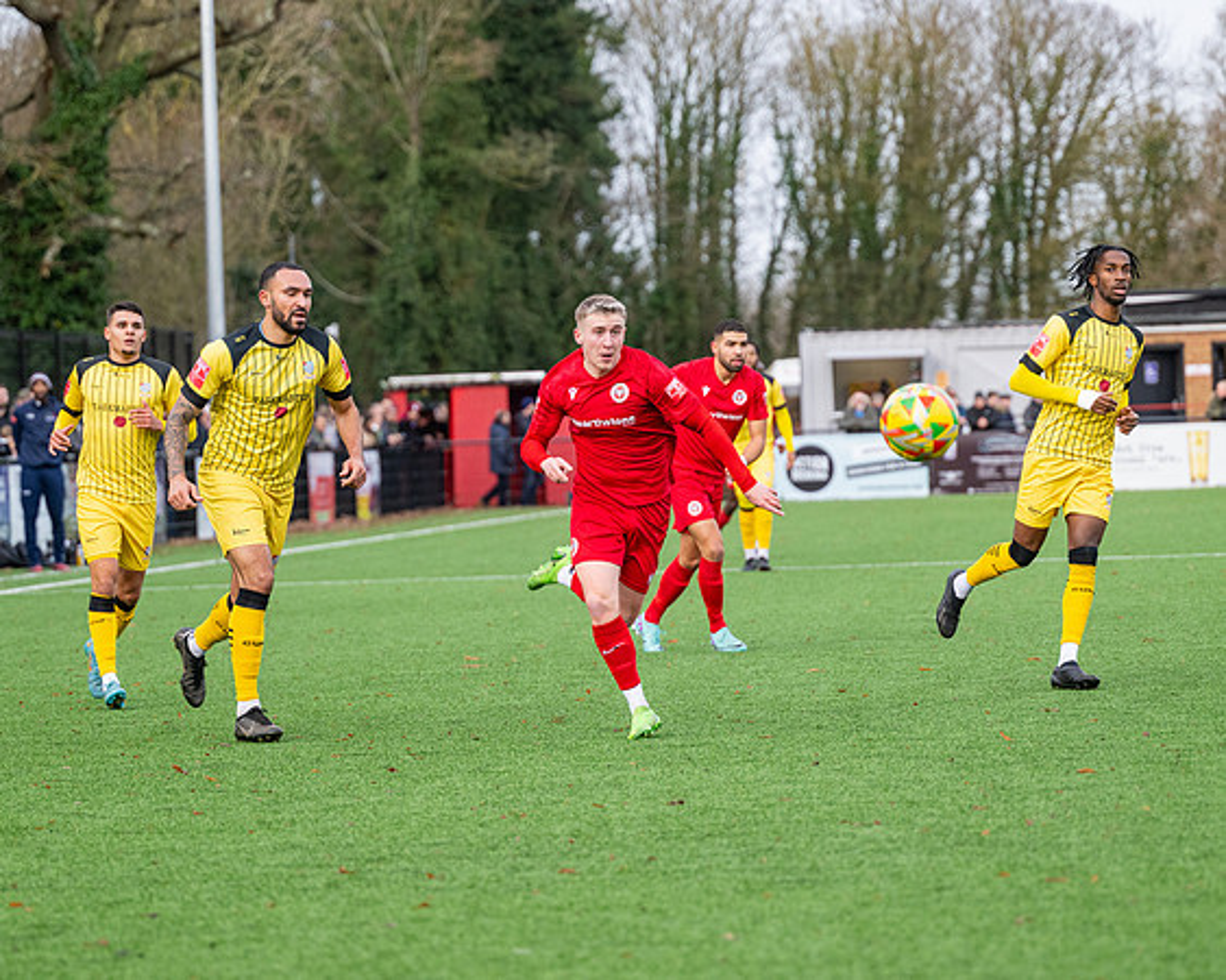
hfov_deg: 10.7
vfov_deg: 8.6
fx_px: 6554
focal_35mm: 181
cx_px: 566
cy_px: 473
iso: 800
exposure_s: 1/1600
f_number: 4
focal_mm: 155
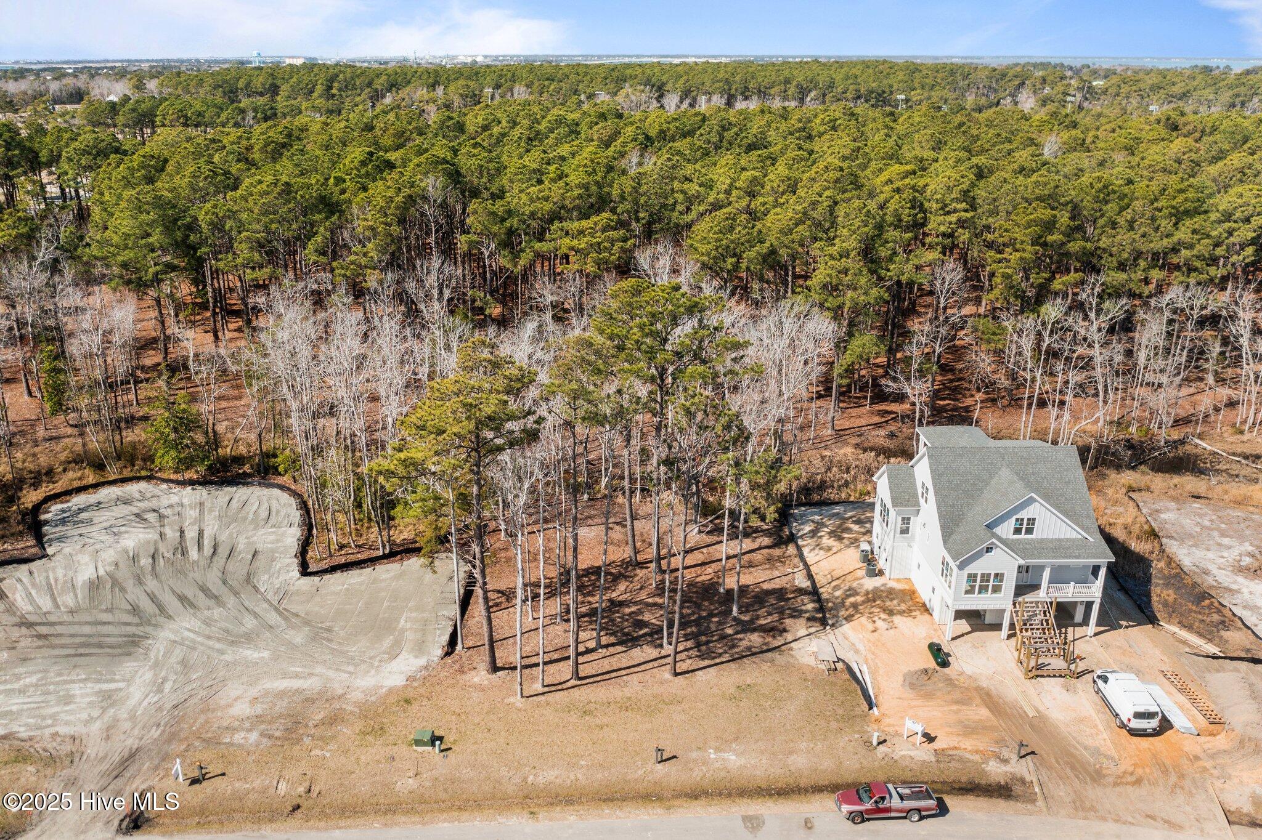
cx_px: 631
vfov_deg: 46.4
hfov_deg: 65.5
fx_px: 981
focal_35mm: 28
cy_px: 420
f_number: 2.8
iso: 100
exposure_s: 1/240
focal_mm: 10.26
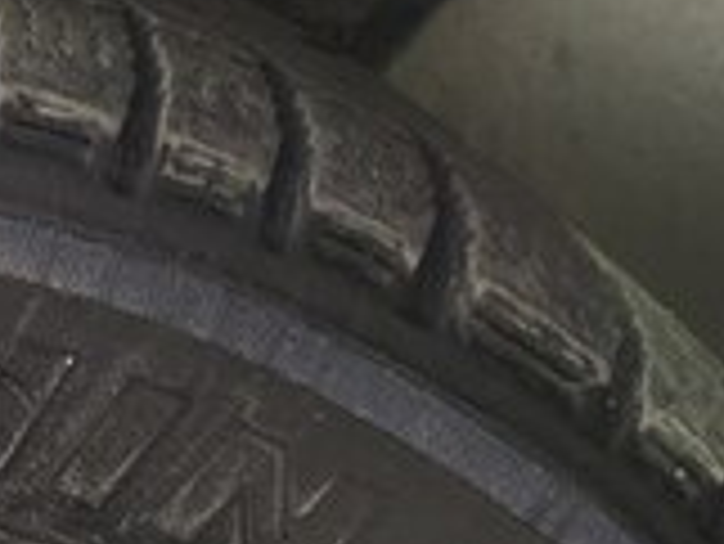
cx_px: -373
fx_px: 2491
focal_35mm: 119
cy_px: 969
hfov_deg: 15.3
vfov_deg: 11.6
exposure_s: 1/100
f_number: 2.2
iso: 32
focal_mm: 4.15
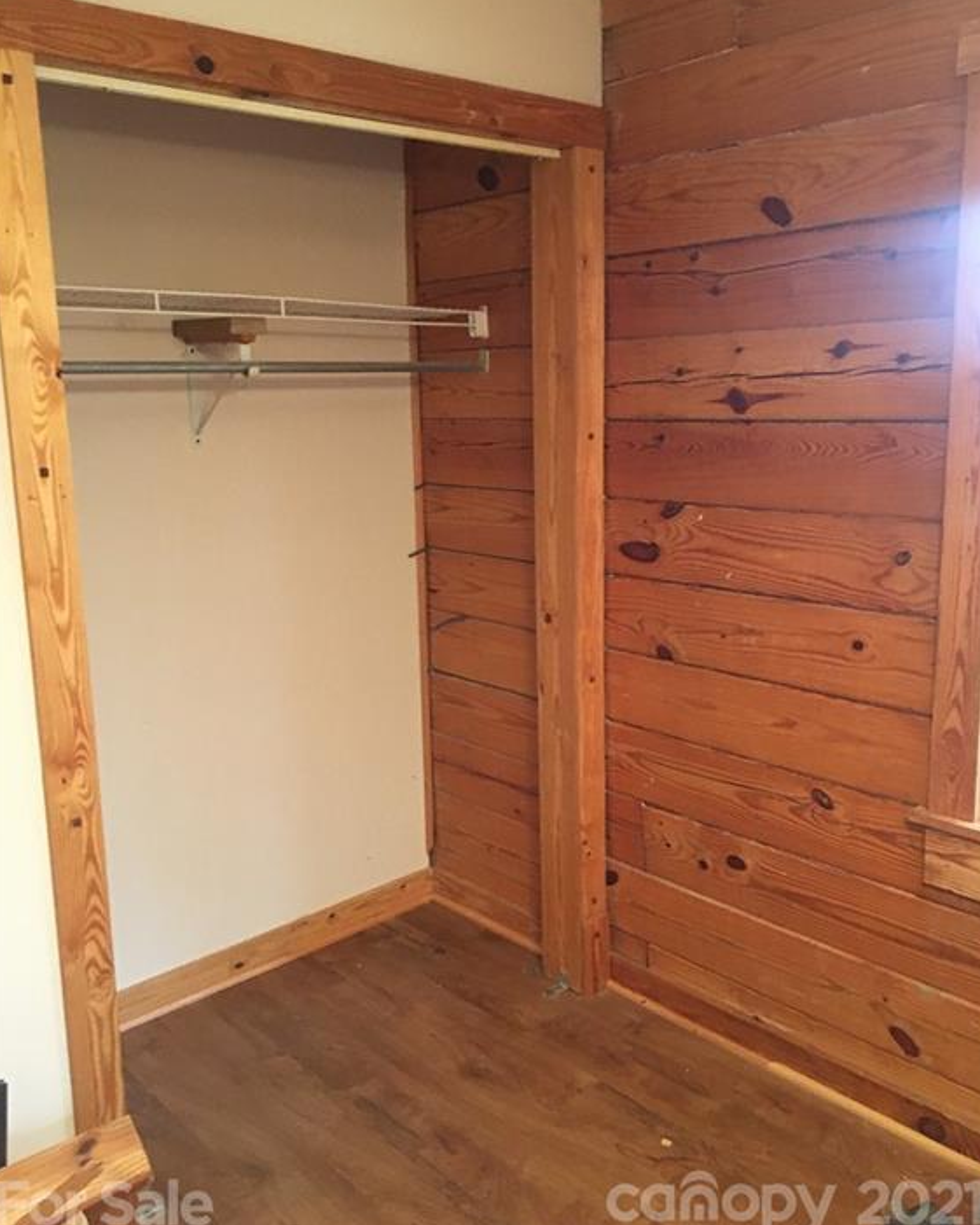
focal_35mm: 31
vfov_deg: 57.2
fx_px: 1124
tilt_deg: -9.1
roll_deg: +0.7
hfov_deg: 47.1
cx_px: 493
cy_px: 596
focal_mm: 4.15
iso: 250
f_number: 2.2
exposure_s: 1/15
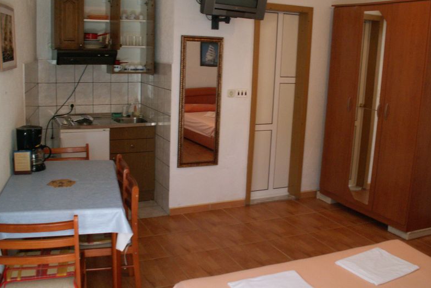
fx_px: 443
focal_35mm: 37
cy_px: 137
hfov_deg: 51.9
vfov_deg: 35.9
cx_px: 216
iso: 125
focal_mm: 5.86
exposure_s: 1/40
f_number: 2.8
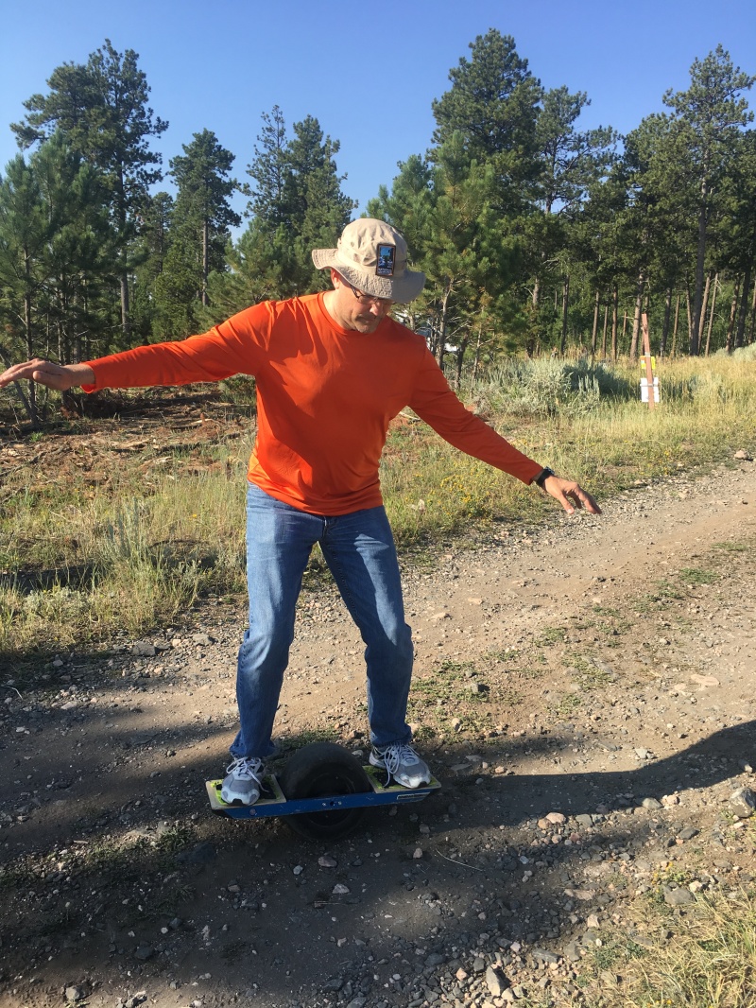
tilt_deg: -9.7
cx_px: 378
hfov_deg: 48.2
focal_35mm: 29
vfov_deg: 61.6
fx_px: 844
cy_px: 504
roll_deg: -2.4
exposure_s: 1/810
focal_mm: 4.15
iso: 25
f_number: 2.2
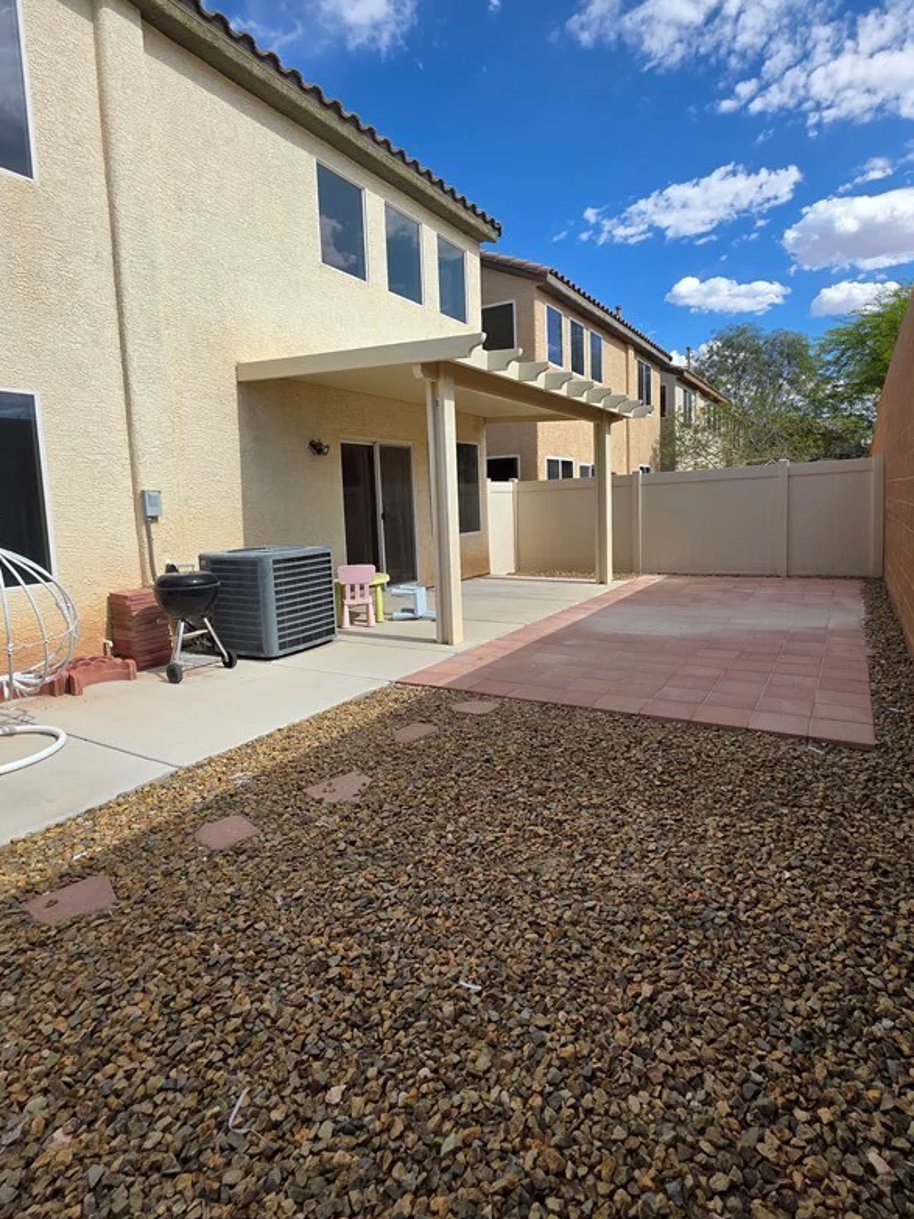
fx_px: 599
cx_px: 487
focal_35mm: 17
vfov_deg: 90.9
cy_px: 562
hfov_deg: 74.6
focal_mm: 2.2
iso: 40
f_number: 1.9
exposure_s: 1/2271
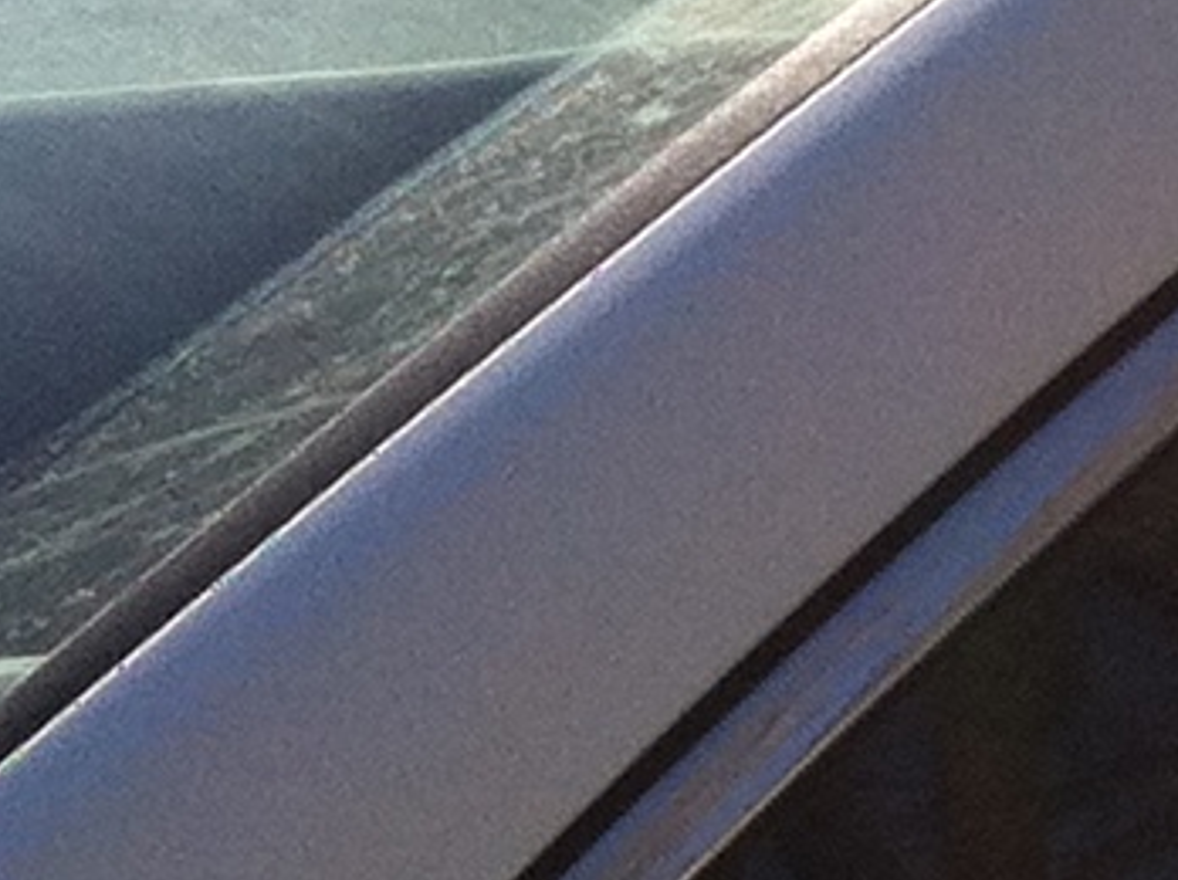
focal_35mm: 261
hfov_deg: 6.9
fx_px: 8870
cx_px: 3520
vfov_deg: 5.6
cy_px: -440
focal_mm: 3.85
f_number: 2.8
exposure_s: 1/811
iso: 80
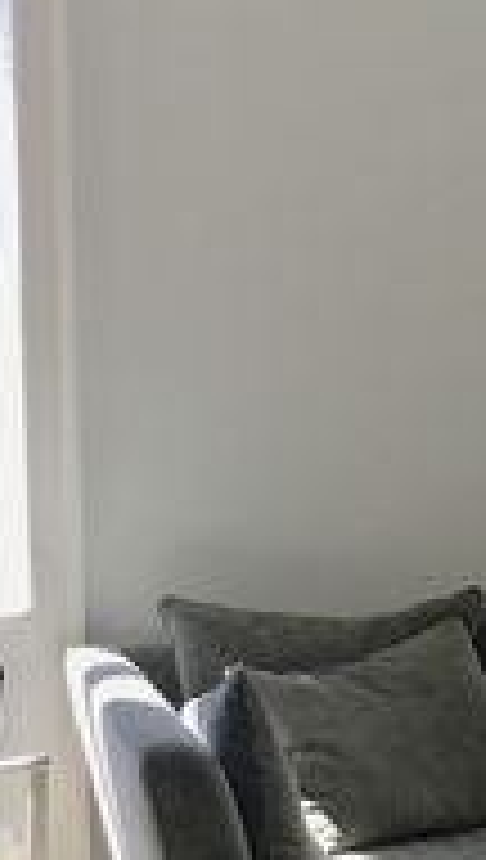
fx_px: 2259
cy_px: 468
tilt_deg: -6.4
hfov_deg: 11.5
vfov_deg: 21.5
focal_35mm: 99
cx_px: 842
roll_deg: +0.1
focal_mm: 4.15
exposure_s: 1/124
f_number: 2.2
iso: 25
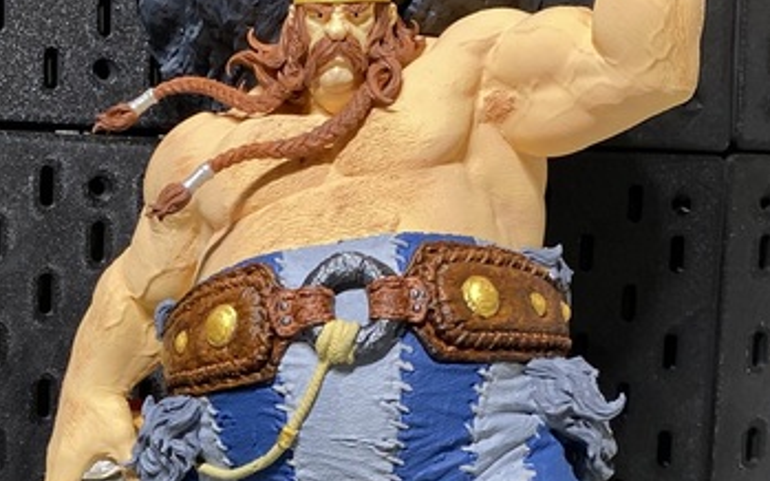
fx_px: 1658
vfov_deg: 16.1
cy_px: 514
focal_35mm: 79
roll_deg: -0.9
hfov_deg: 25.5
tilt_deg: -5.2
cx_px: 113
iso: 50
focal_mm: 4.25
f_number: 1.8
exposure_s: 1/100
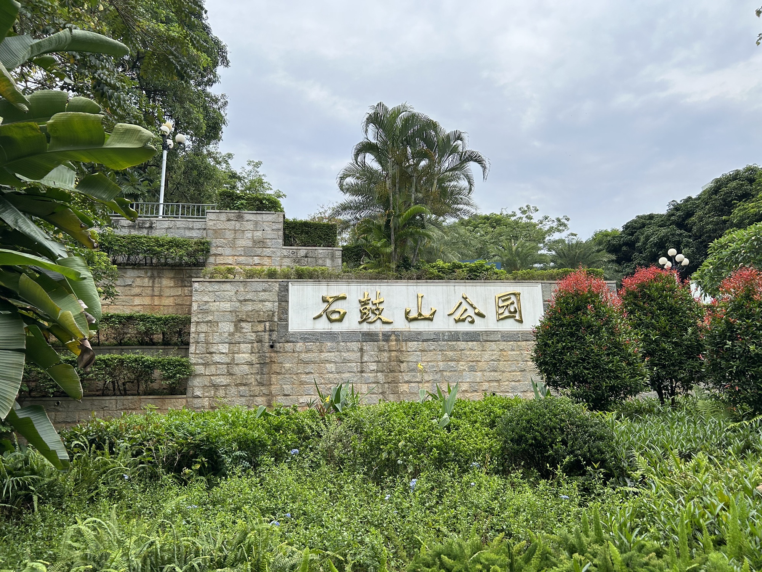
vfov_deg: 53.1
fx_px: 572
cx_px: 381
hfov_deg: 67.3
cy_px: 286
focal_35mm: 26
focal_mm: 5.7
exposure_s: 1/1808
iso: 50
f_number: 1.5
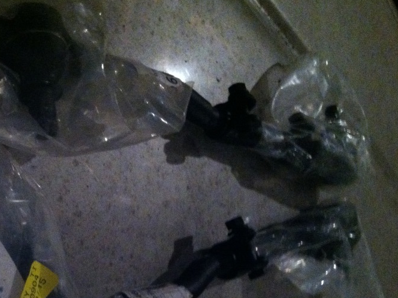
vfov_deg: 26.7
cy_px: 219
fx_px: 620
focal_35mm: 54
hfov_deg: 34.7
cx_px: 92
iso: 1000
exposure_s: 1/15
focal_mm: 3.85
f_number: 2.8
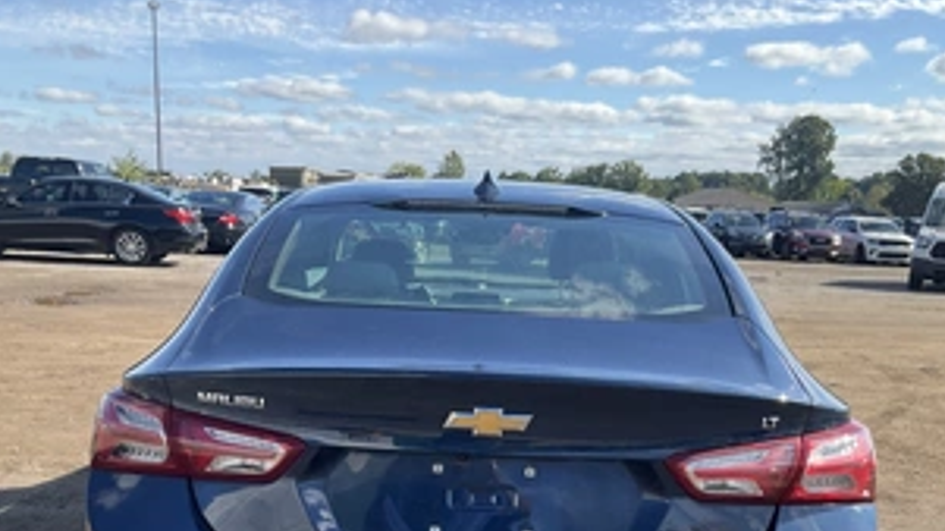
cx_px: 449
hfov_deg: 48.4
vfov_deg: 27.6
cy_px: 443
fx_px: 1052
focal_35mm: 42
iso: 25
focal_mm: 3
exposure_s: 1/1076
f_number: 1.8
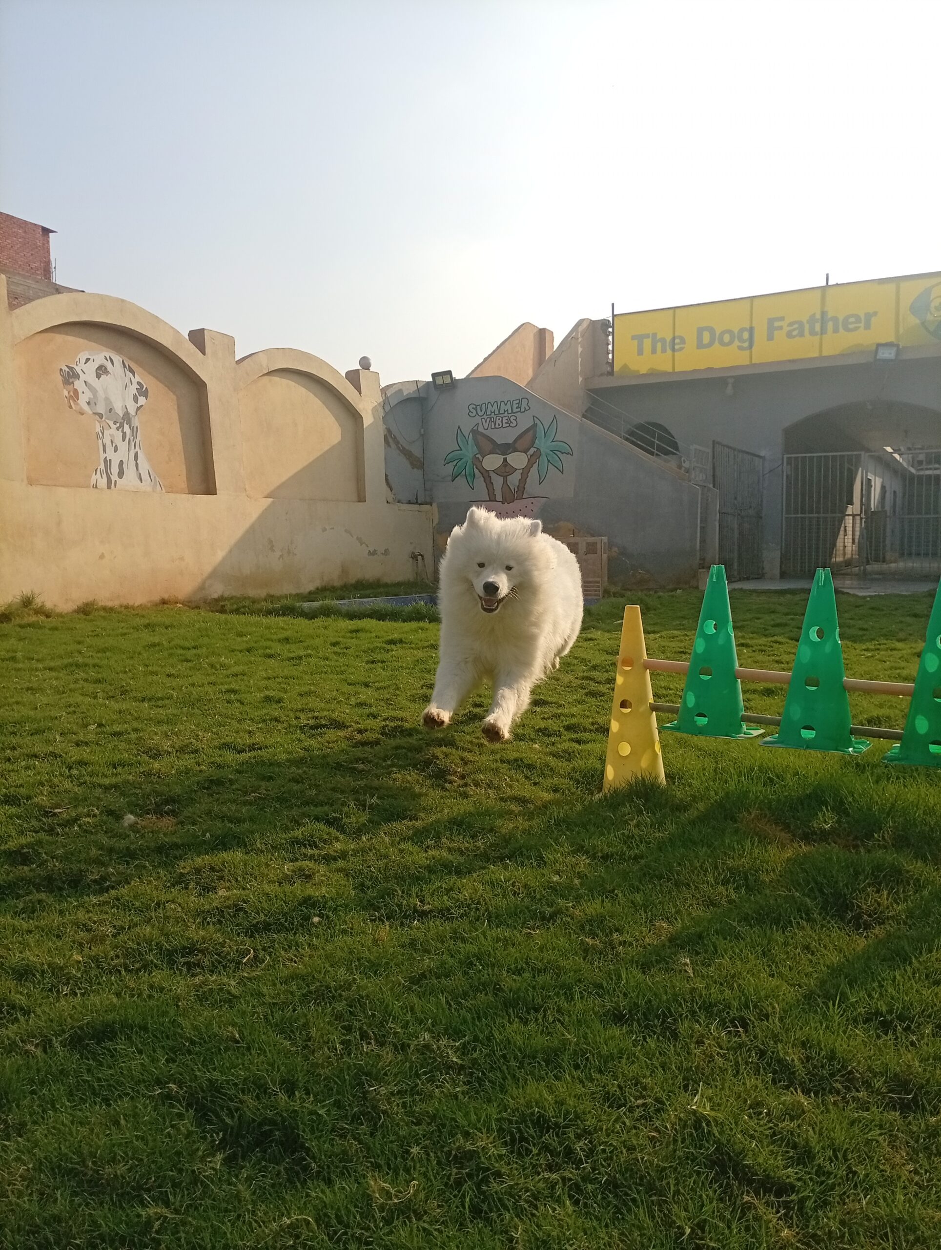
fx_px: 976
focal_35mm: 27
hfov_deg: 51.5
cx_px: 470
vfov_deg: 65.2
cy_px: 625
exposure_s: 1/1307
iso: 51
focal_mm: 3.84
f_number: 1.8
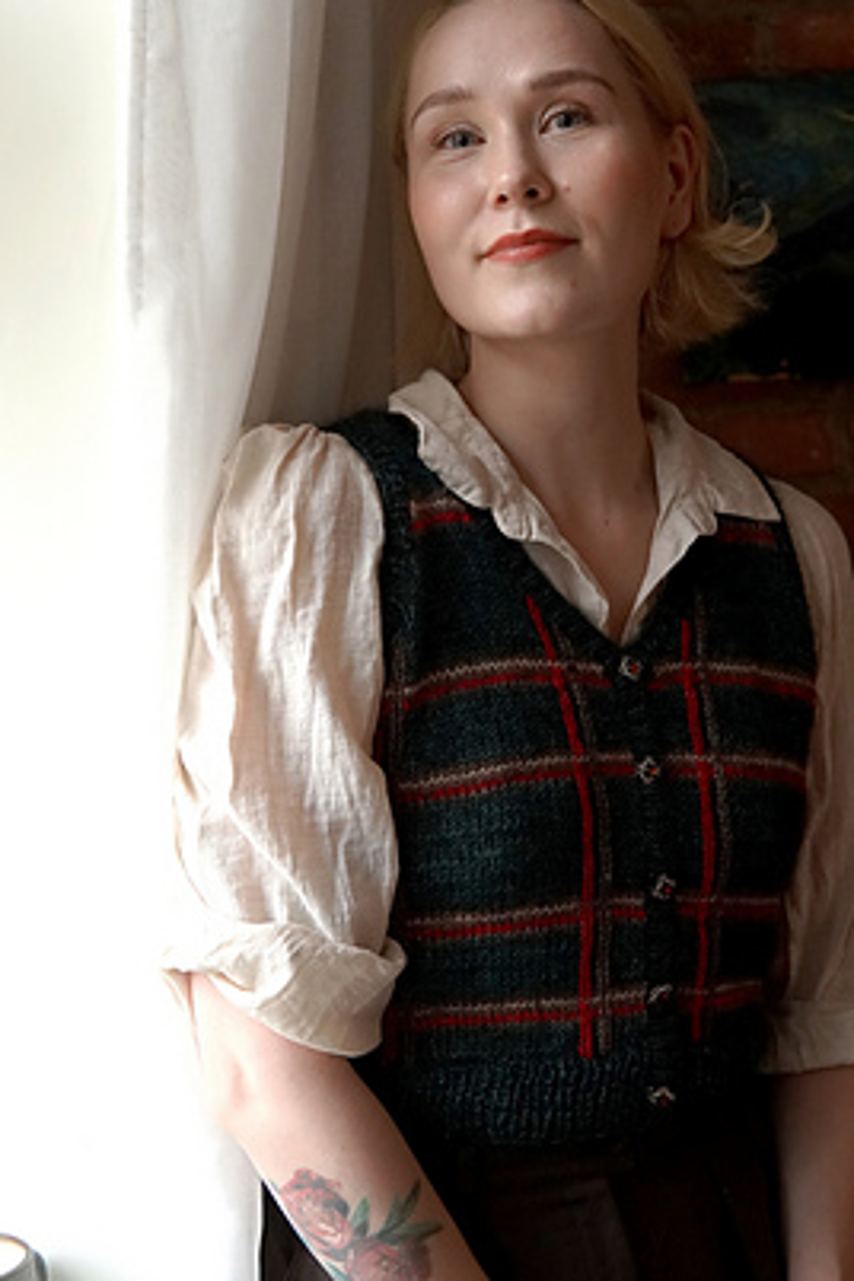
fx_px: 1993
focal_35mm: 56
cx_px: 413
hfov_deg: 24.2
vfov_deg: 35.6
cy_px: 548
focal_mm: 30
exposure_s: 1/160
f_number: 4
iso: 2500
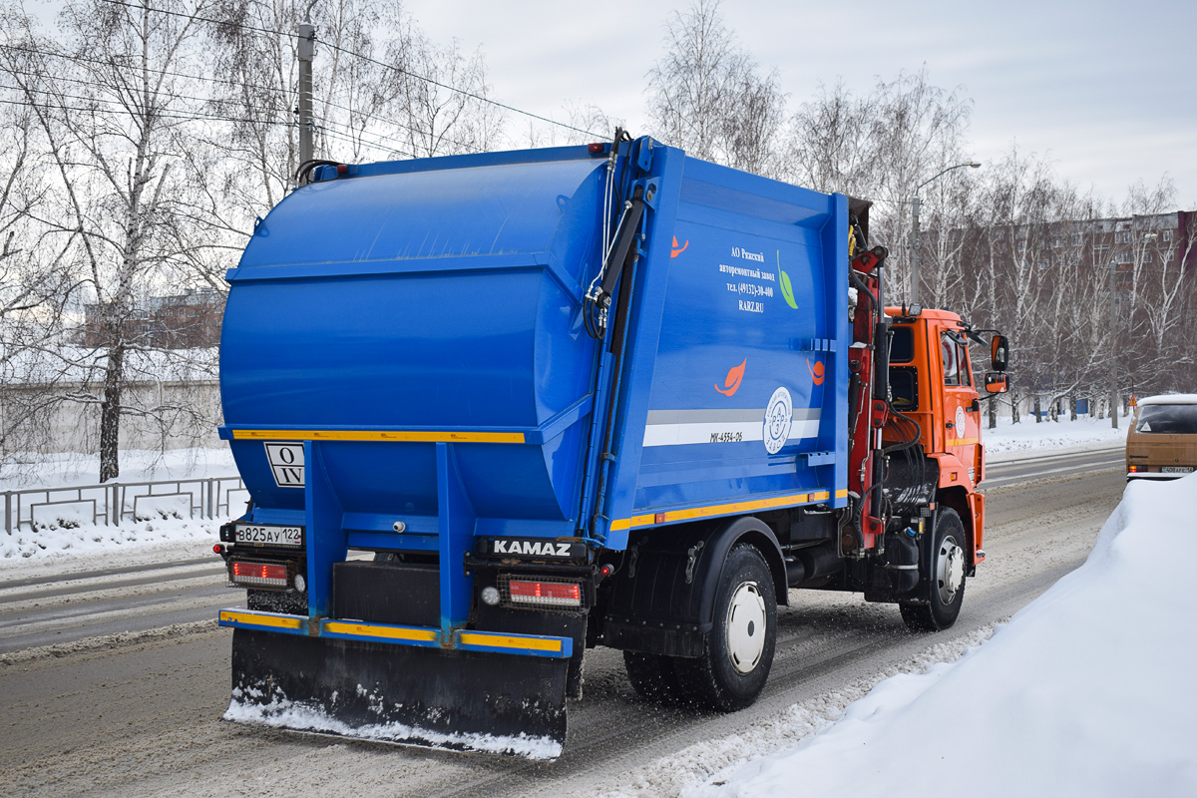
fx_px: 1446
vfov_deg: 30.8
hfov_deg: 45.0
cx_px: 598
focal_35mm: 44
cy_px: 399
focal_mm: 29
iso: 200
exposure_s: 1/1000
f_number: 7.1
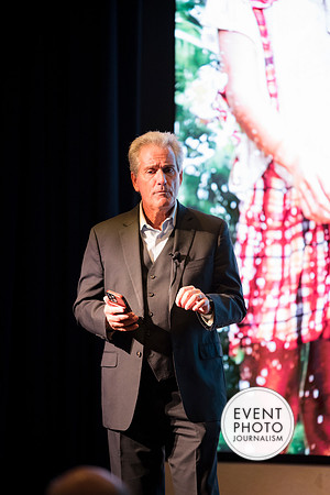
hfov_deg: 6.9
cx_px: 165
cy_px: 248
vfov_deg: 10.3
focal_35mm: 200
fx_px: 2750
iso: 2500
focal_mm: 200
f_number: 2.8
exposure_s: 1/125
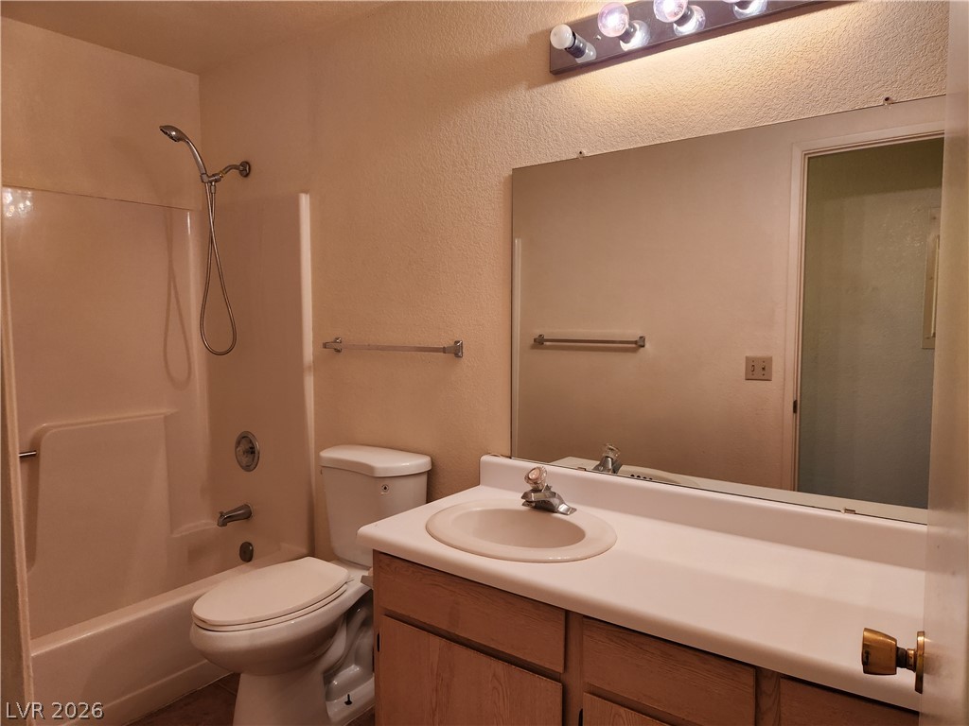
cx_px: 484
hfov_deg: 73.9
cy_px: 363
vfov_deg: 58.9
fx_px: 644
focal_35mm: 23
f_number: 1.8
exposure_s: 1/180
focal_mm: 5.4
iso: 160
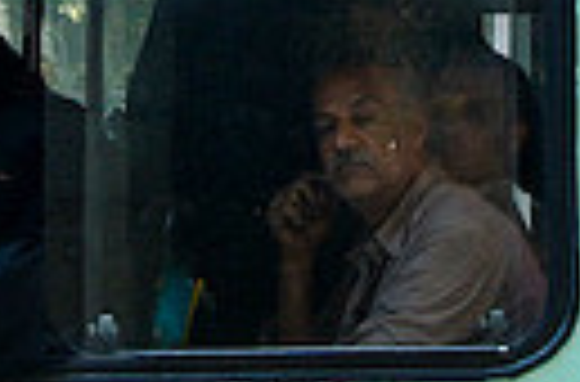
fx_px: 4125
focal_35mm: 257
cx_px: 333
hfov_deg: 8.0
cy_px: -402
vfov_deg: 5.2
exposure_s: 1/250
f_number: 7.1
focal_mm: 38
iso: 1250
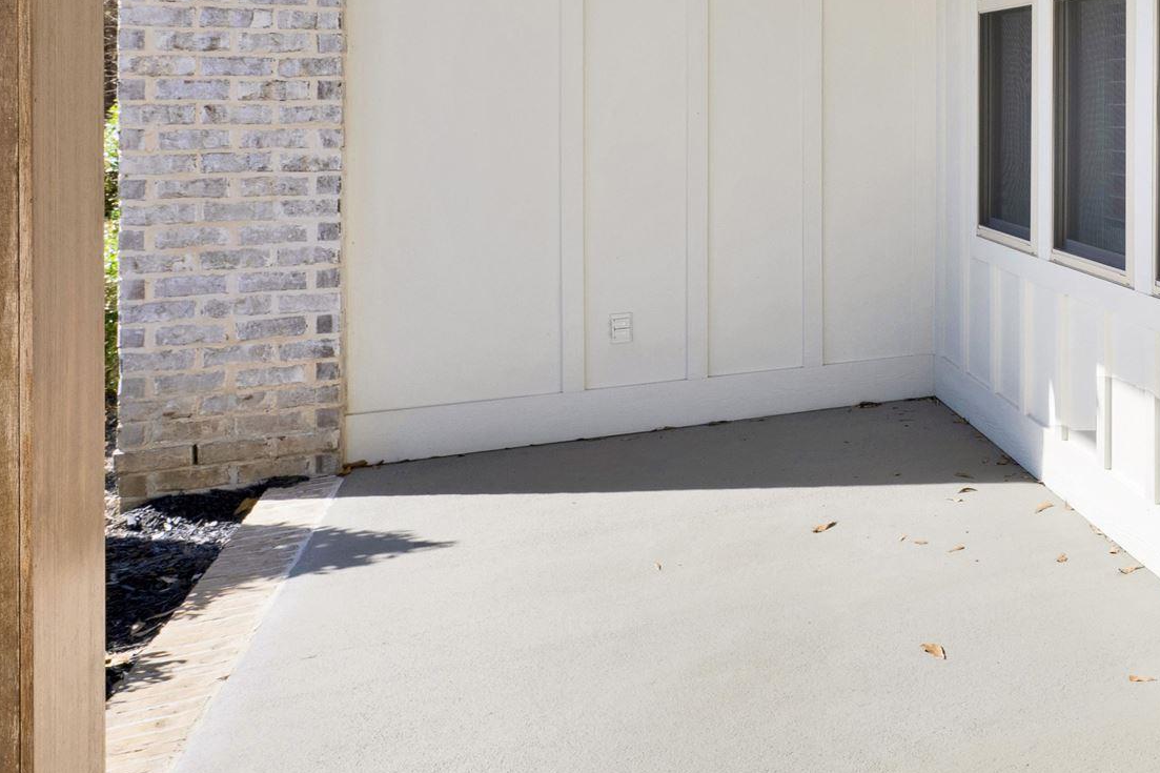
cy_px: 96
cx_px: 1424
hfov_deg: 36.7
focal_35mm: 39
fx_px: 1256
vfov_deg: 32.7
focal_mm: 14
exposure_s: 1/250
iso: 400
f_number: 11
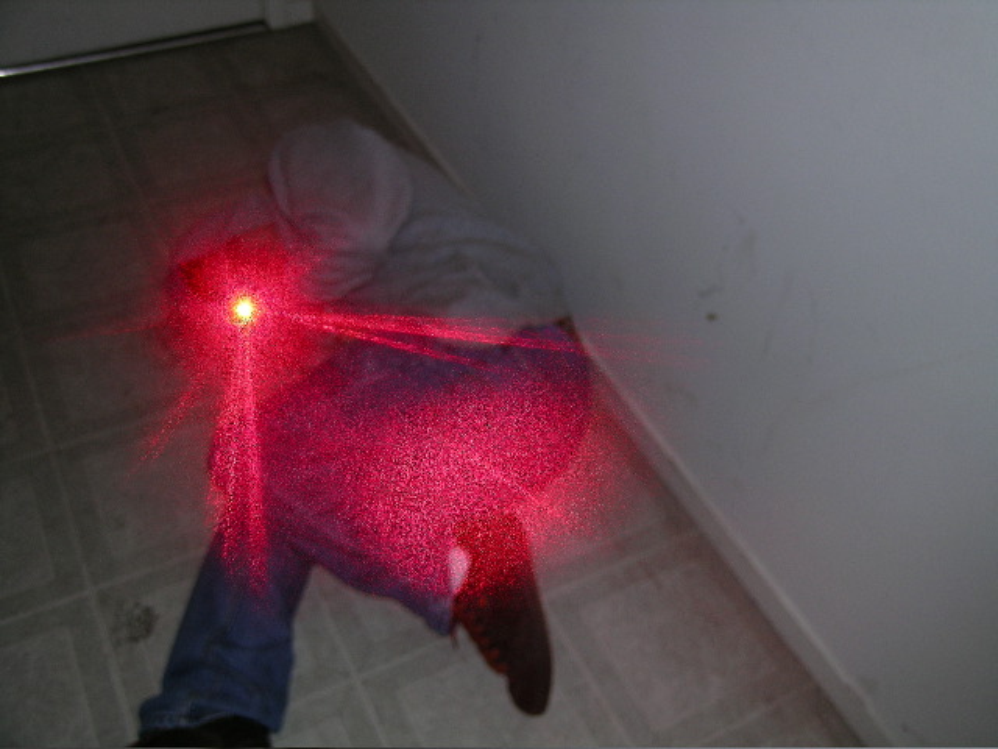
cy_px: 374
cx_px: 499
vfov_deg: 36.8
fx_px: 1124
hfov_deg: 47.9
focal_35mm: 39
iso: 50
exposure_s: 1/60.1
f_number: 3.1
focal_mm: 8
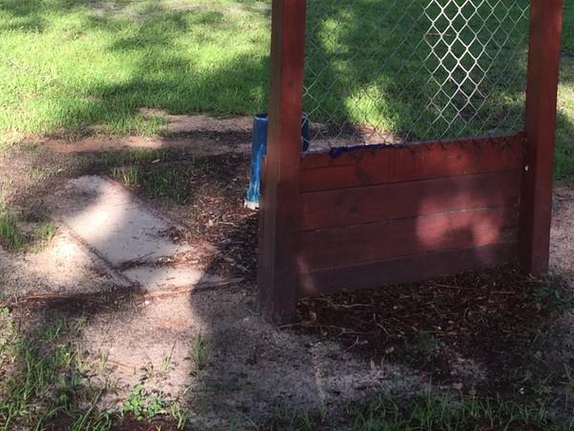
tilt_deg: -5.7
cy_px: 26
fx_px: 1144
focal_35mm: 69
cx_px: 351
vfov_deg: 20.8
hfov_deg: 28.1
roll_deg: -5.2
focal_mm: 4.15
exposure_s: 1/173
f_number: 2.2
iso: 32
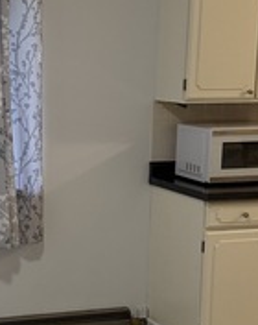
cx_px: 20
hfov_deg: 16.9
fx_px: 852
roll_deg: +0.0
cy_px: 223
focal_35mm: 89
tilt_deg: -11.5
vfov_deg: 21.4
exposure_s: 1/120
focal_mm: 6.76
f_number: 1.78
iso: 400
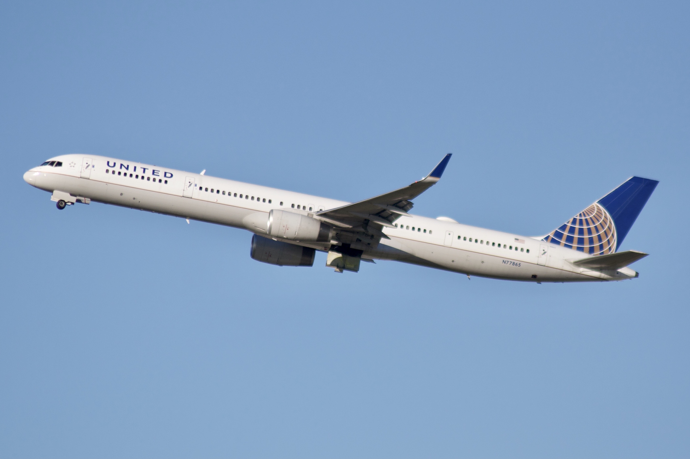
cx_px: 345
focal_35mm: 360
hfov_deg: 5.7
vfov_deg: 3.8
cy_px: 230
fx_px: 6893
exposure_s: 1/1600
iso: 200
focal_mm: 240
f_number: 6.3
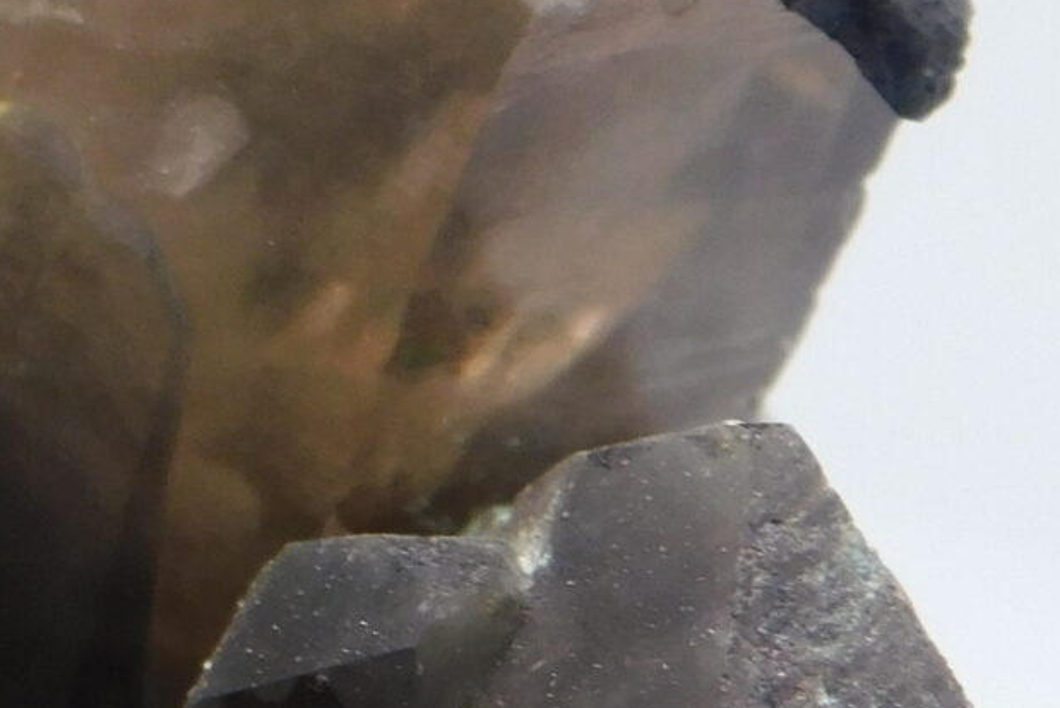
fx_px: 8364
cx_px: -332
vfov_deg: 4.8
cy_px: -187
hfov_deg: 7.2
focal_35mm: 284
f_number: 4.2
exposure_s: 1/100
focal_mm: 11.7
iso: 125
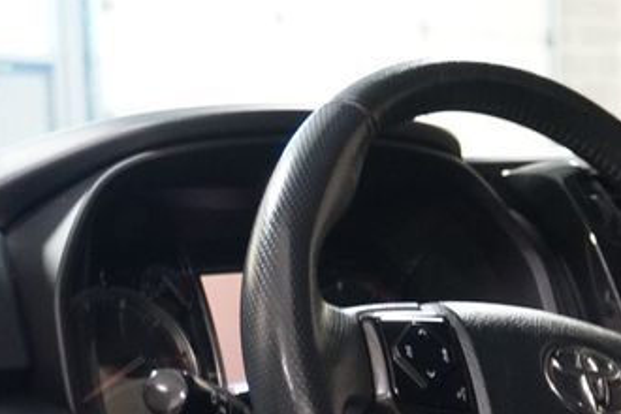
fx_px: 1604
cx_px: 506
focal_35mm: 93
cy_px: 367
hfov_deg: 21.6
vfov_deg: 14.6
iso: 6400
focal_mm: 32
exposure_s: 1/15
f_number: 5
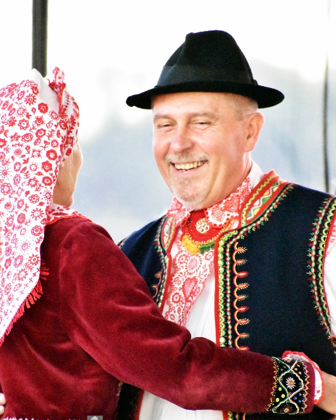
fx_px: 6329
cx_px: 168
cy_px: 237
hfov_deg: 3.0
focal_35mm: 509
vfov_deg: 3.8
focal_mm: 300
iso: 25600
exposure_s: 1/3200
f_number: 7.1
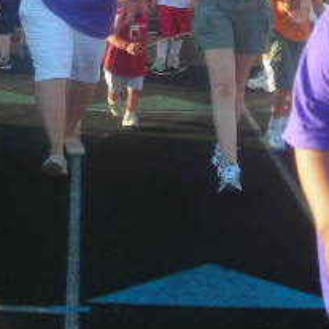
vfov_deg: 16.2
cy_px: -46
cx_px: -10
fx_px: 1118
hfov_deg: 16.4
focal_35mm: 104
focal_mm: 6.3
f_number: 3.2
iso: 50
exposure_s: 1/158
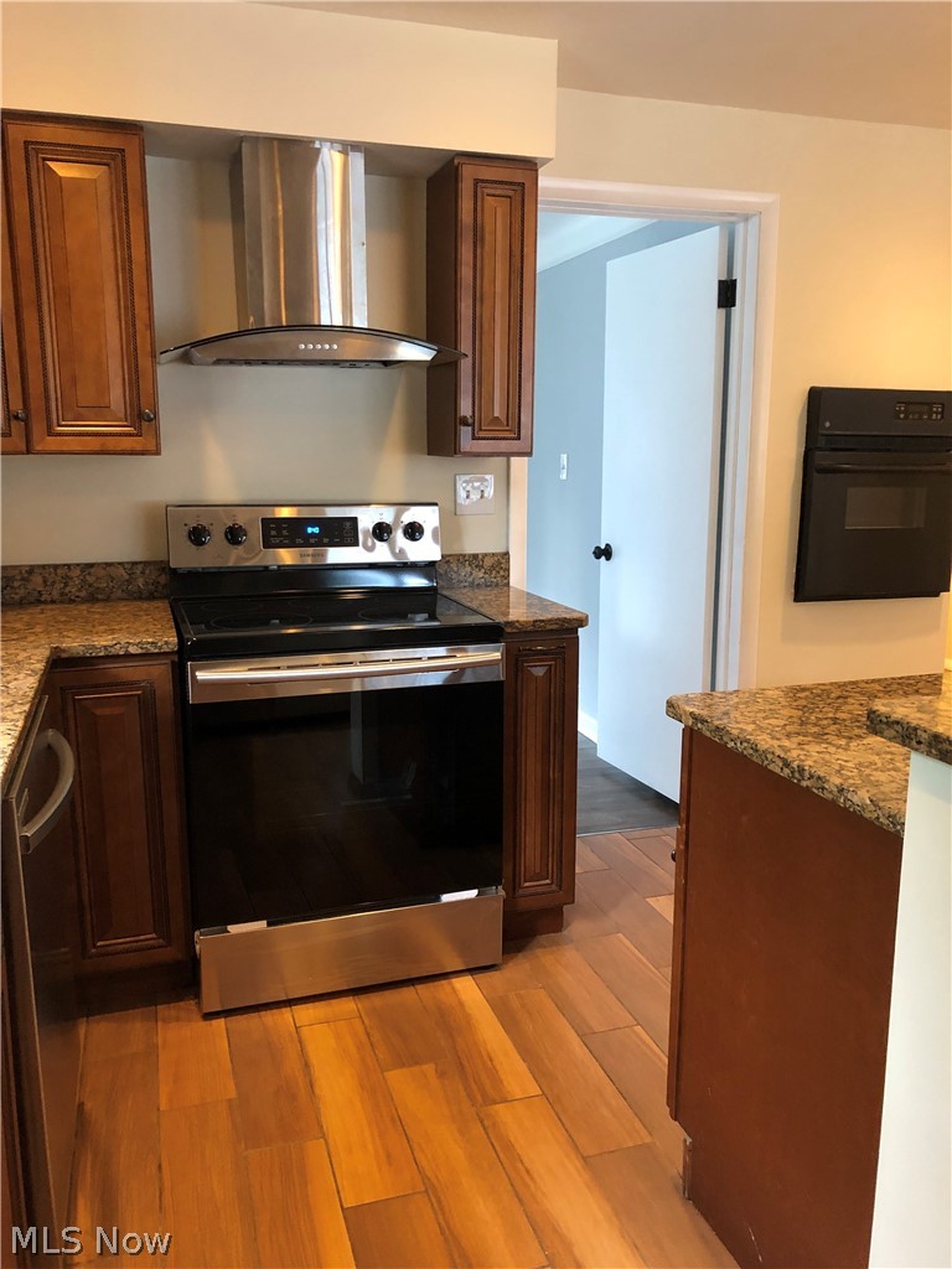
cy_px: 634
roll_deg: +0.8
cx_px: 476
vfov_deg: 63.4
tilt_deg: -10.7
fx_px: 1027
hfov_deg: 49.7
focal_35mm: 28
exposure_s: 1/15
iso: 80
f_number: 1.8
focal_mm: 3.99
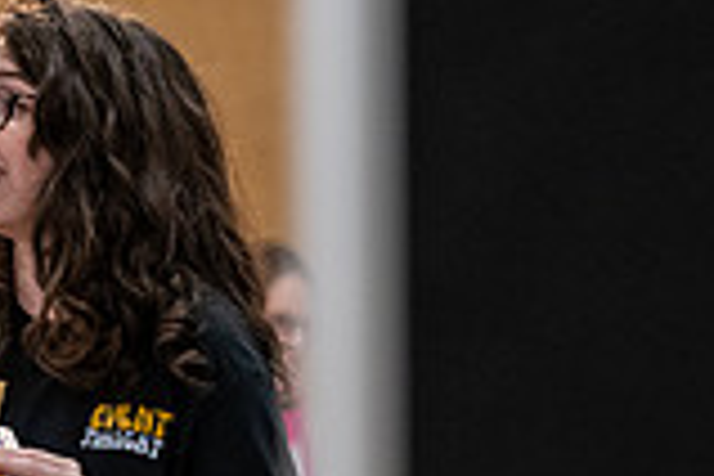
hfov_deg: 5.9
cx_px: -157
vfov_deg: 3.9
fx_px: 6941
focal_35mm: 350
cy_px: 429
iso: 3200
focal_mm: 96
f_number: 2.8
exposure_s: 1/250
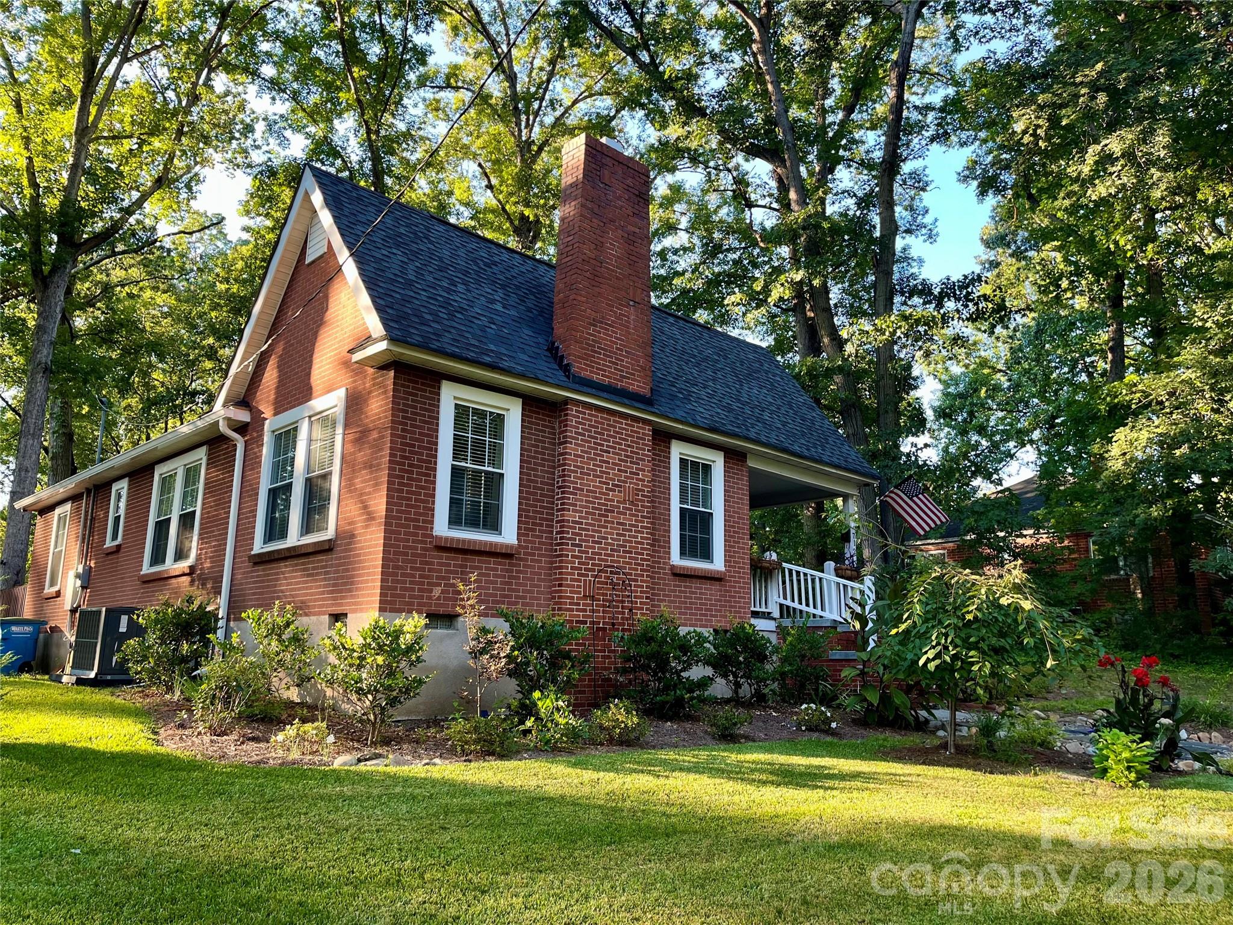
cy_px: 462
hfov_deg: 67.3
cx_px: 616
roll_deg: -0.3
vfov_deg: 53.1
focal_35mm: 26
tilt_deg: +11.7
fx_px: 926
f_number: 1.6
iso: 50
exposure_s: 1/122
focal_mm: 5.1
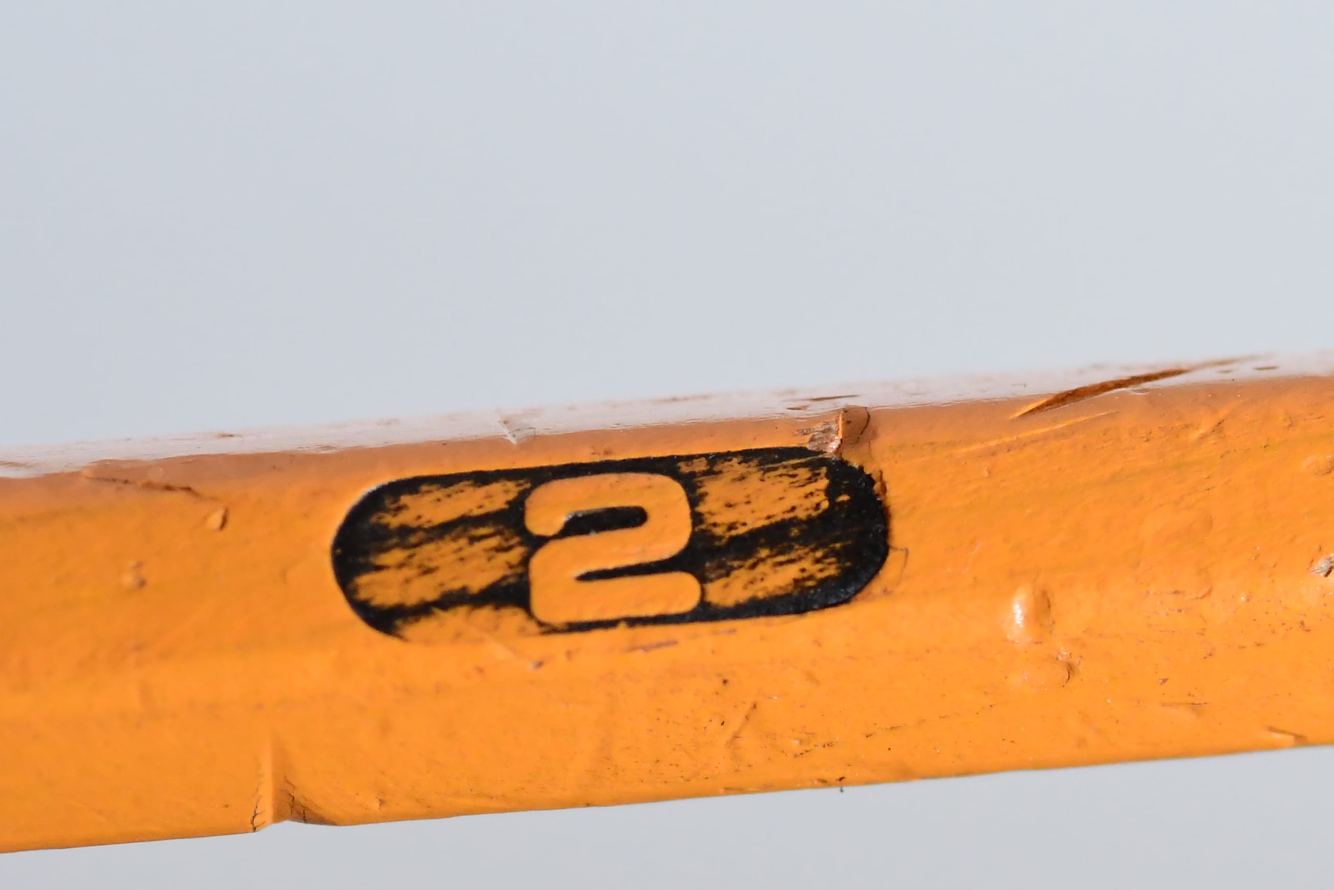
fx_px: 11895
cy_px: 924
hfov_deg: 6.4
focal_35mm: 321
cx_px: 1410
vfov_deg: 4.3
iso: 2500
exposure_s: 1/250
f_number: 9
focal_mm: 100
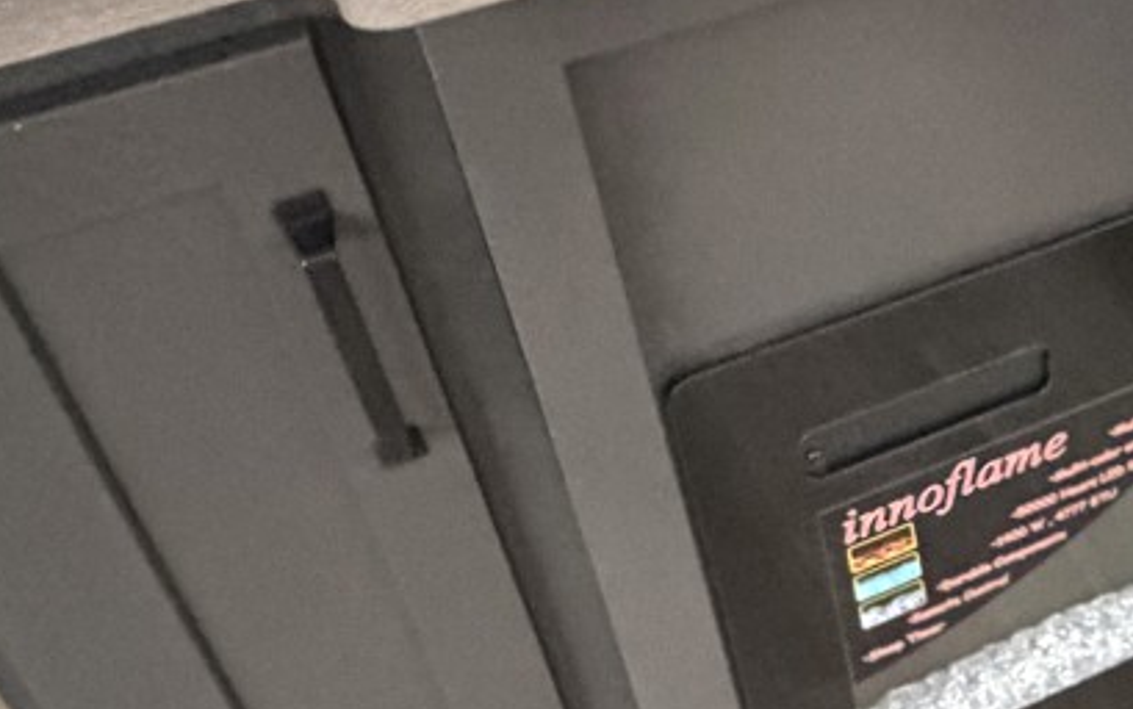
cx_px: 1091
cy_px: 216
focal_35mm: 58
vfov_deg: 22.3
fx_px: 1792
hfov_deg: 32.7
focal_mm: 2.22
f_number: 2.2
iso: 1250
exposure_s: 1/60
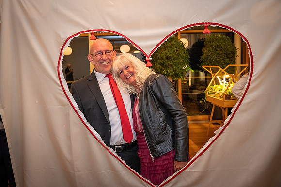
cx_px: 140
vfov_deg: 39.9
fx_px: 257
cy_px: 94
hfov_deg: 57.3
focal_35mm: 33
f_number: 4
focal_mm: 33
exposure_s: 1/60
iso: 5000
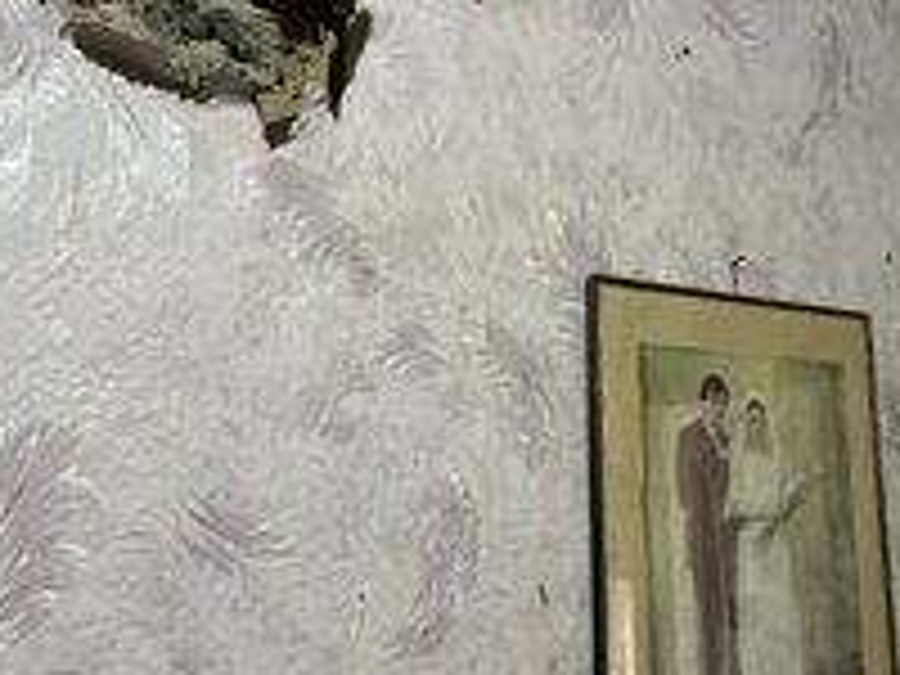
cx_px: 626
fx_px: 1248
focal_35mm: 48
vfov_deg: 30.2
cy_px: 279
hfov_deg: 39.0
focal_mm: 6.86
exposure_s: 1/50
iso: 500
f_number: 1.78
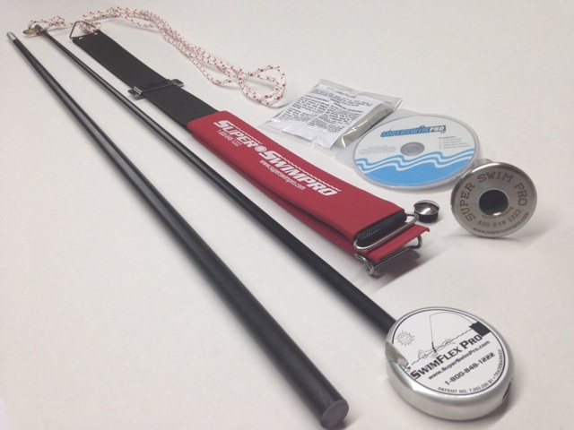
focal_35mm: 33
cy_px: 215
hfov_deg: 55.4
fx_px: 547
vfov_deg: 42.9
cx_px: 287
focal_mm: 4.12
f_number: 2.4
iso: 50
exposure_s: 1/24
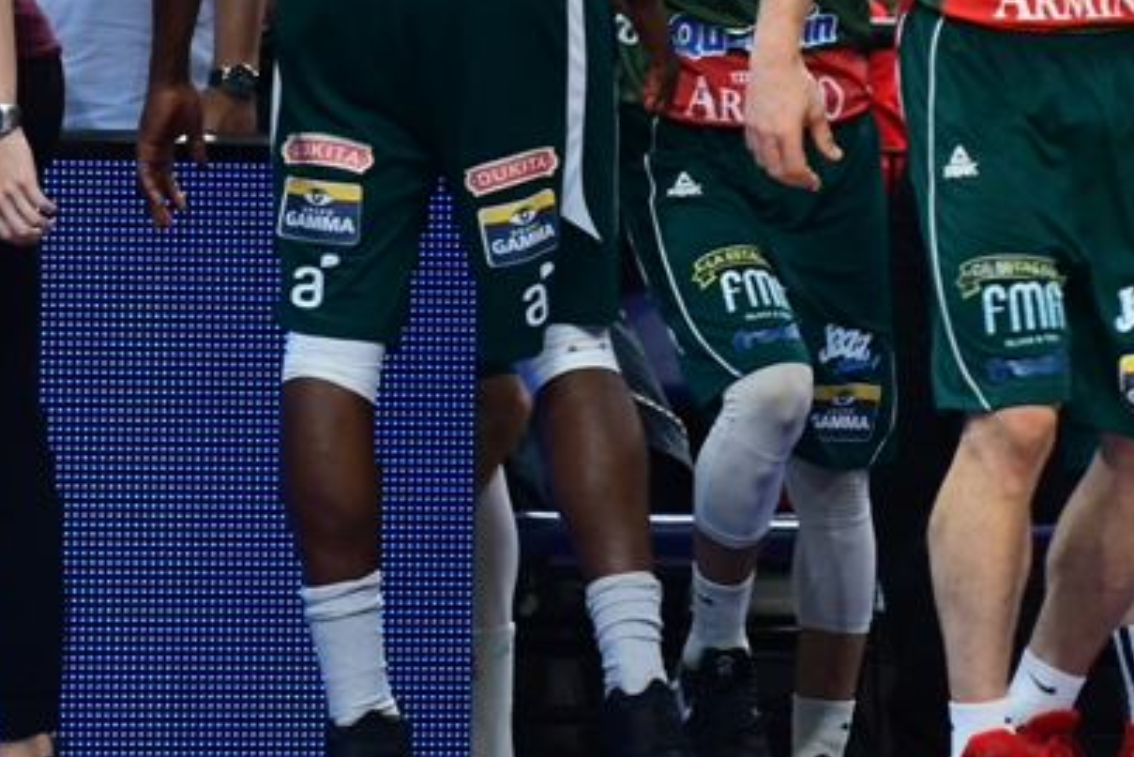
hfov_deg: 3.9
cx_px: 869
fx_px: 16826
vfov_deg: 2.6
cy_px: -15
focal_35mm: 534
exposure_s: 1/500
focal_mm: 140
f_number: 3.5
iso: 800
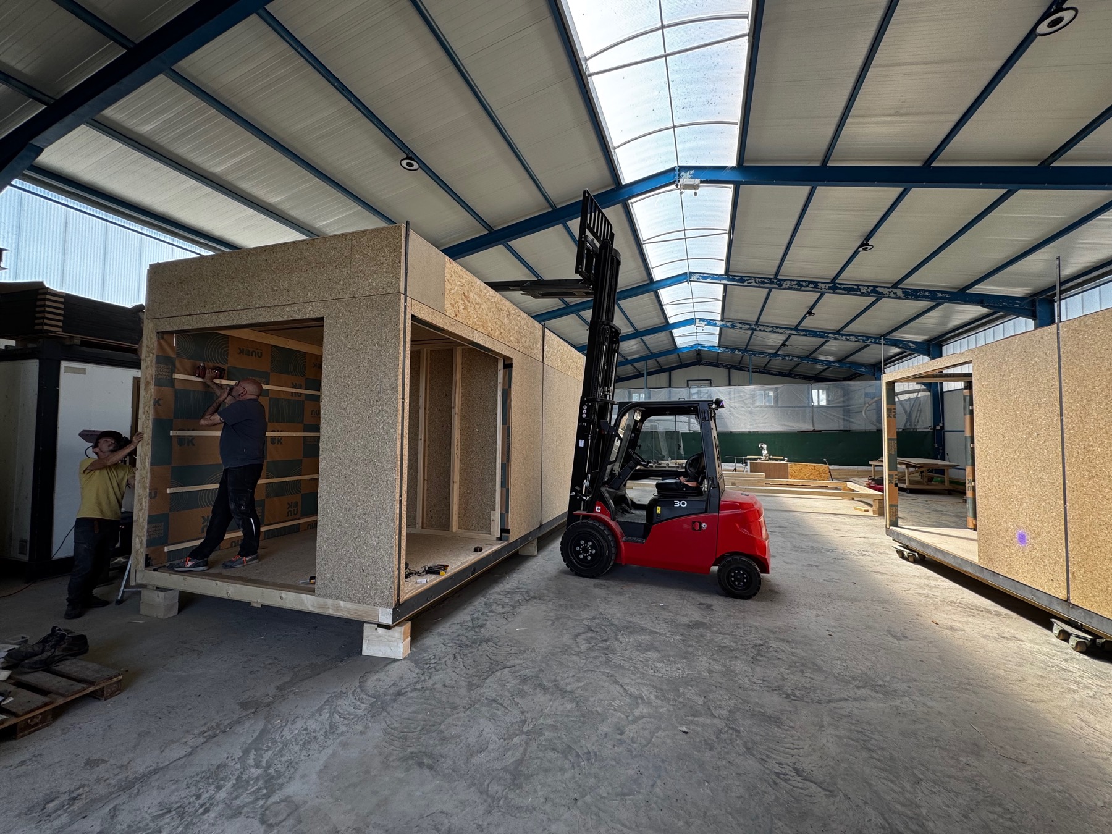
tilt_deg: +3.1
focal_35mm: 14
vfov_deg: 85.7
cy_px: 417
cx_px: 556
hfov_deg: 102.1
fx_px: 450
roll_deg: -0.2
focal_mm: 2.22
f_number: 2.2
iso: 40
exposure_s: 1/142
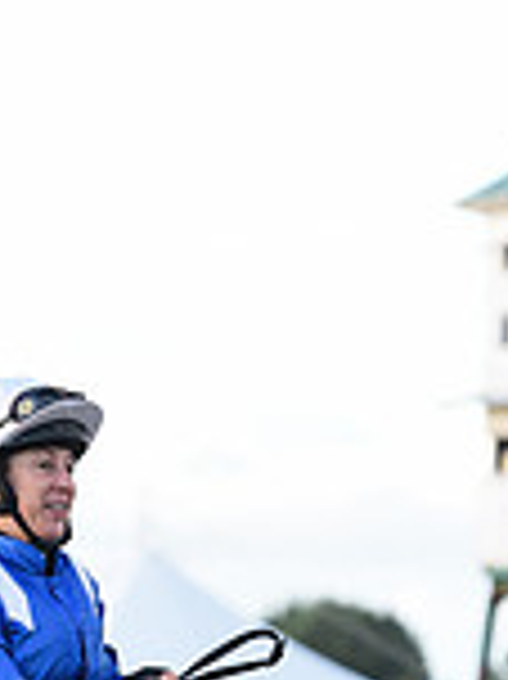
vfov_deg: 4.3
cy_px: 995
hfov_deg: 3.2
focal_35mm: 459
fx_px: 8994
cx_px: 58
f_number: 5
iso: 1000
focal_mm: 160
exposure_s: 1/640
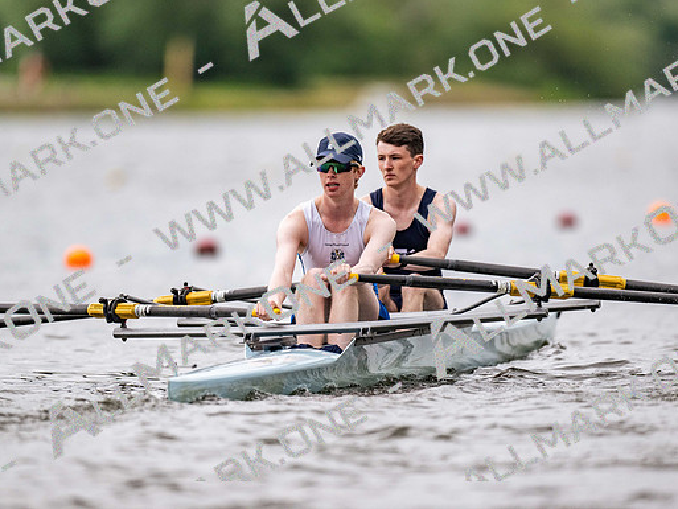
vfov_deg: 2.3
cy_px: 254
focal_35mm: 652
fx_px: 12773
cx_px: 317
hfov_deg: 3.0
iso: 800
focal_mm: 600
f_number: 4
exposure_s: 1/2500
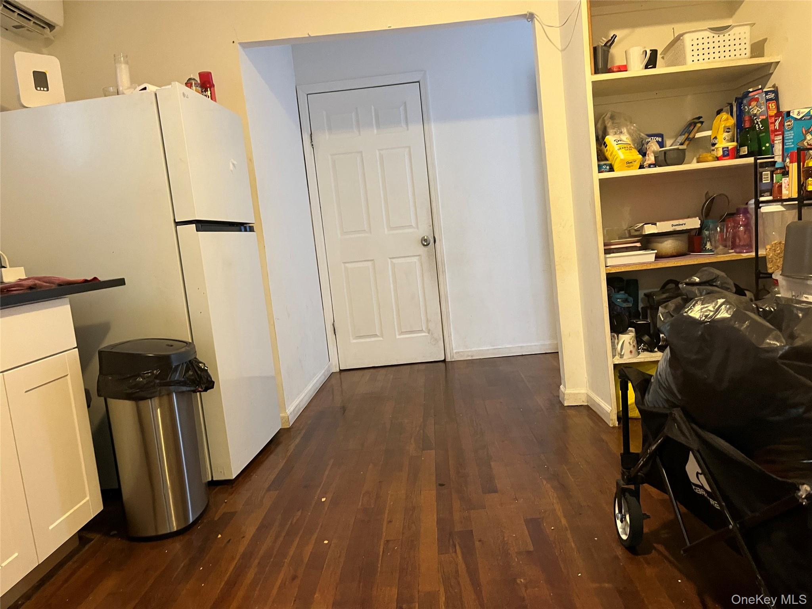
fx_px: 610
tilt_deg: -6.0
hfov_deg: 67.3
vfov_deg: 53.1
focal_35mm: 26
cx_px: 406
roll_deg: +6.5
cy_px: 304
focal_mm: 5.1
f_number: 1.6
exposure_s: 1/40
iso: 500
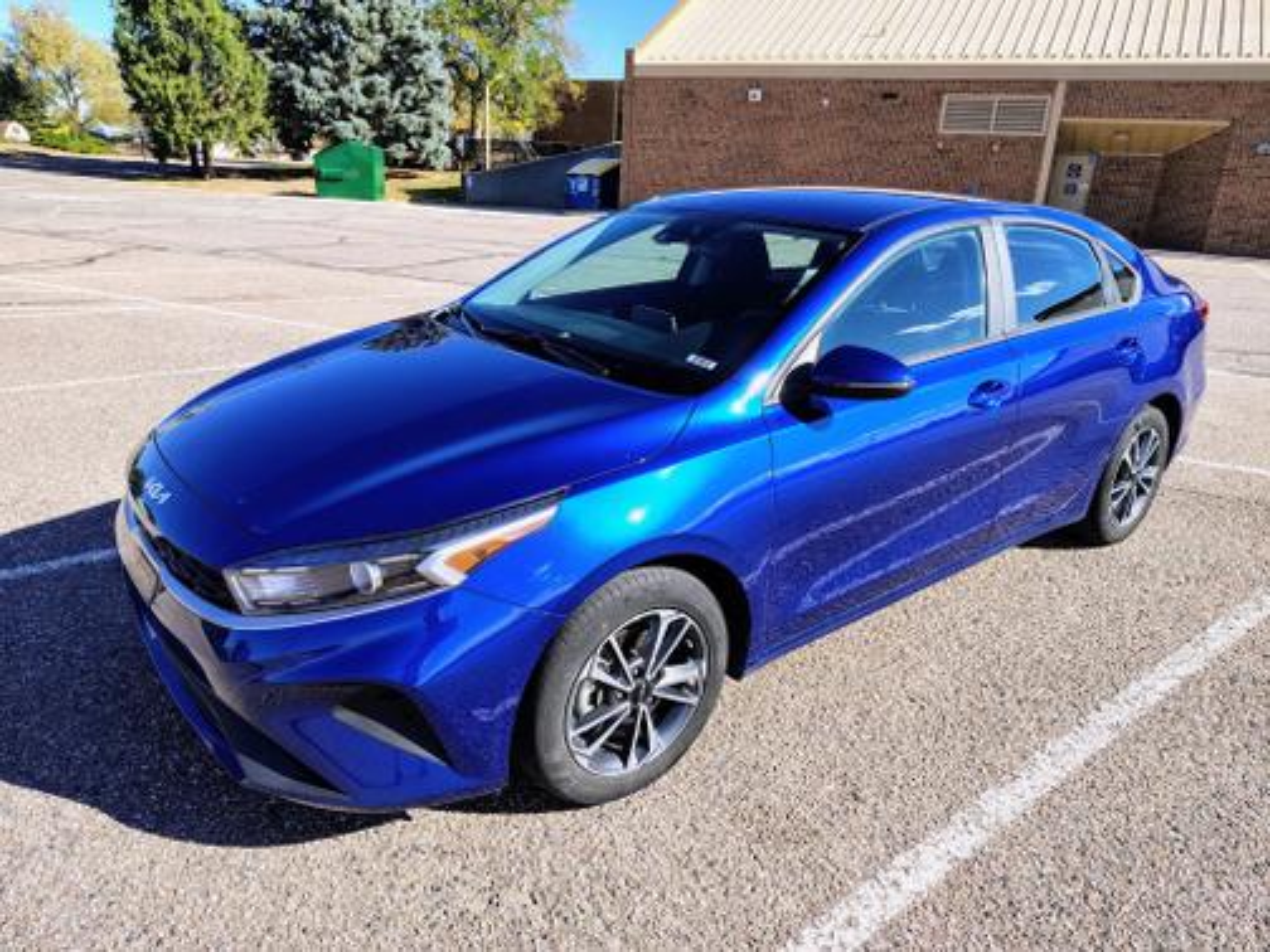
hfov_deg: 71.6
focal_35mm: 24
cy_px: 476
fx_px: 881
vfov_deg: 56.8
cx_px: 635
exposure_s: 1/699
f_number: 1.8
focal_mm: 5.56
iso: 100
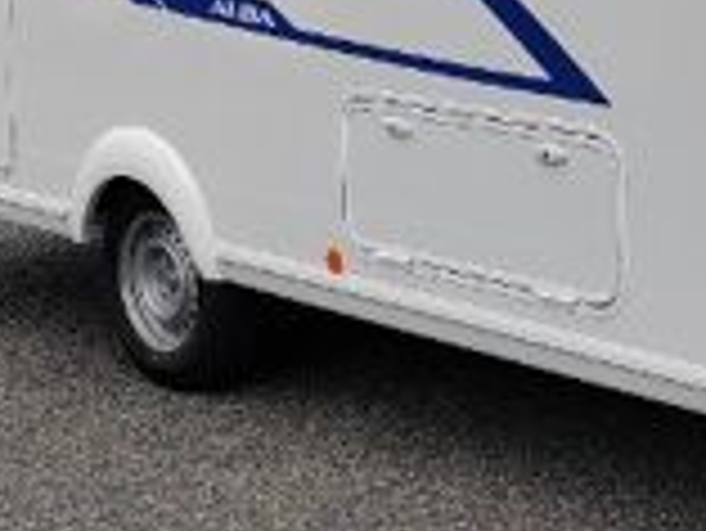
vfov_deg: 13.1
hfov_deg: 17.3
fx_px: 2245
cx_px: 760
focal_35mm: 110
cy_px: -122
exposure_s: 1/2000
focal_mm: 5.52
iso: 100
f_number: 1.9
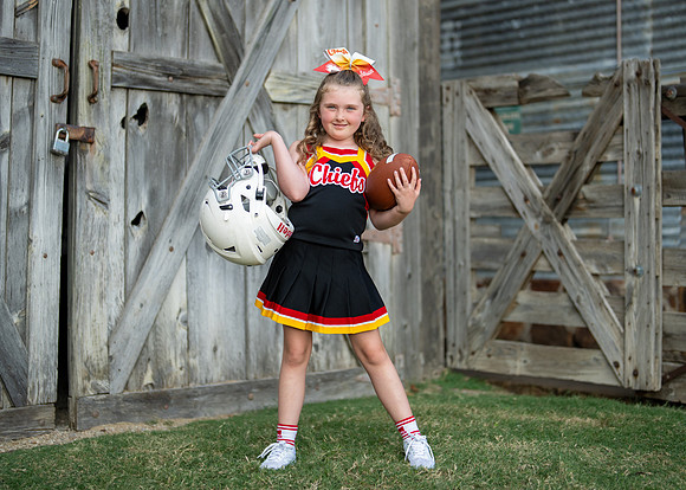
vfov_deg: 22.1
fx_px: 1253
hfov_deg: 30.6
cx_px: 350
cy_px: 218
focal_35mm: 64
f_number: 1.2
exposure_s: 1/2000
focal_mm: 50
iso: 125
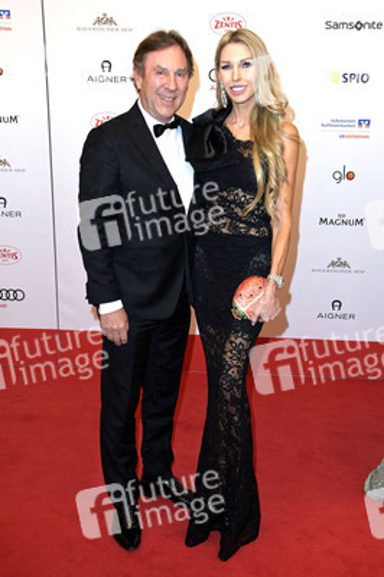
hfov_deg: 33.3
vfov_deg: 48.5
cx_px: 192
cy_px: 288
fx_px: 641
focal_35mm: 40
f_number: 6.3
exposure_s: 1/250
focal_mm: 40
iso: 400
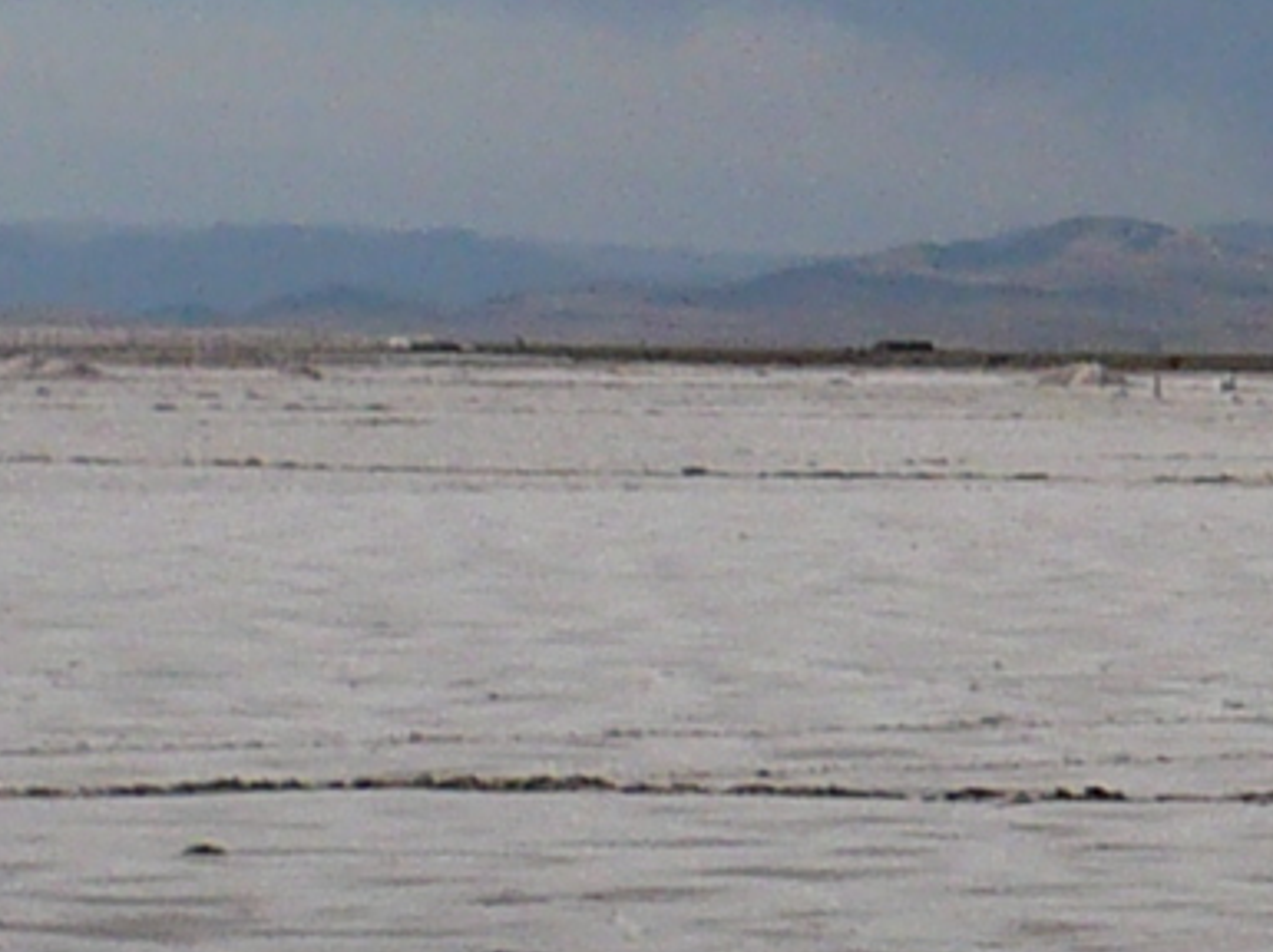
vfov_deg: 6.3
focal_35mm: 233
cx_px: 2939
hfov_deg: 7.9
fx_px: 8561
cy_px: -17
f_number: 8
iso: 100
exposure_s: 1/800
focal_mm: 5.8
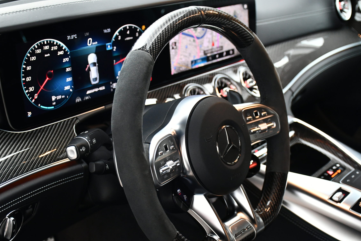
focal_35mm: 58
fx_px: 582
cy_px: 137
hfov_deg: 34.5
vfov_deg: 23.4
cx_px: 181
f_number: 4.2
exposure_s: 1/40
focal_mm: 34
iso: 2000
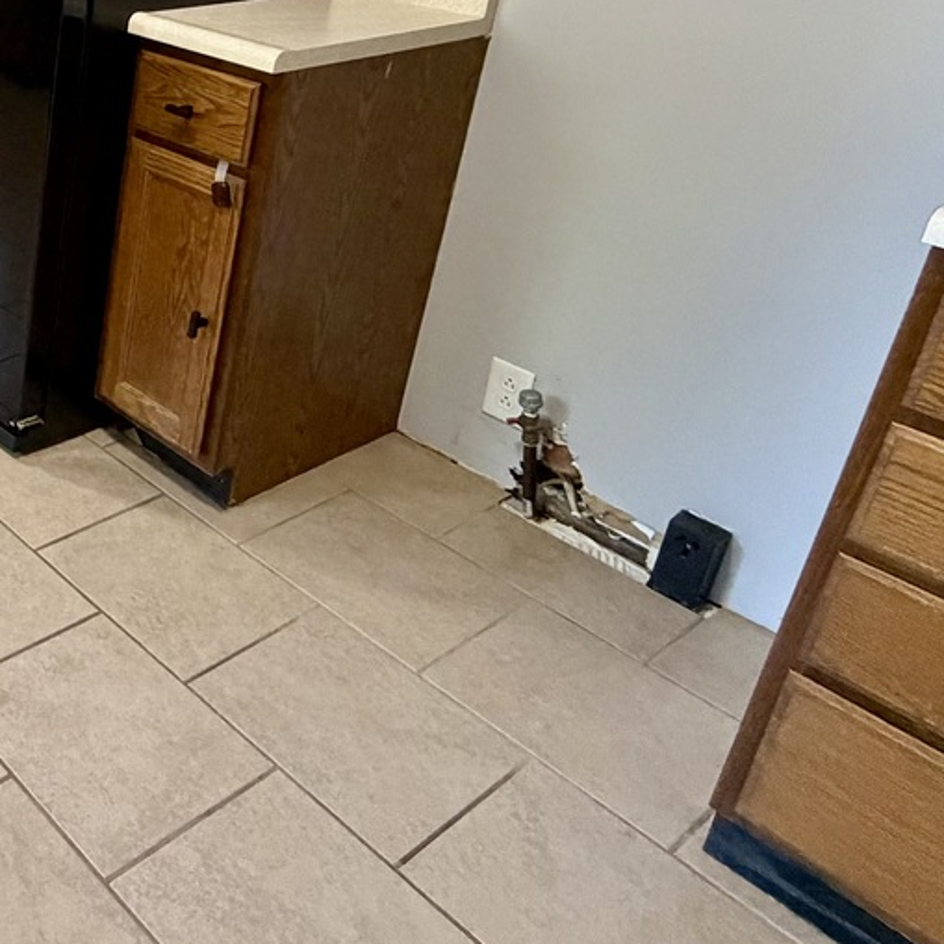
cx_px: -193
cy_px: 130
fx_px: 1080
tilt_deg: -18.8
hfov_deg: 36.3
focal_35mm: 35
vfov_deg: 43.9
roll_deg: -0.6
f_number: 2.2
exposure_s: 1/60
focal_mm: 2.22
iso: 500
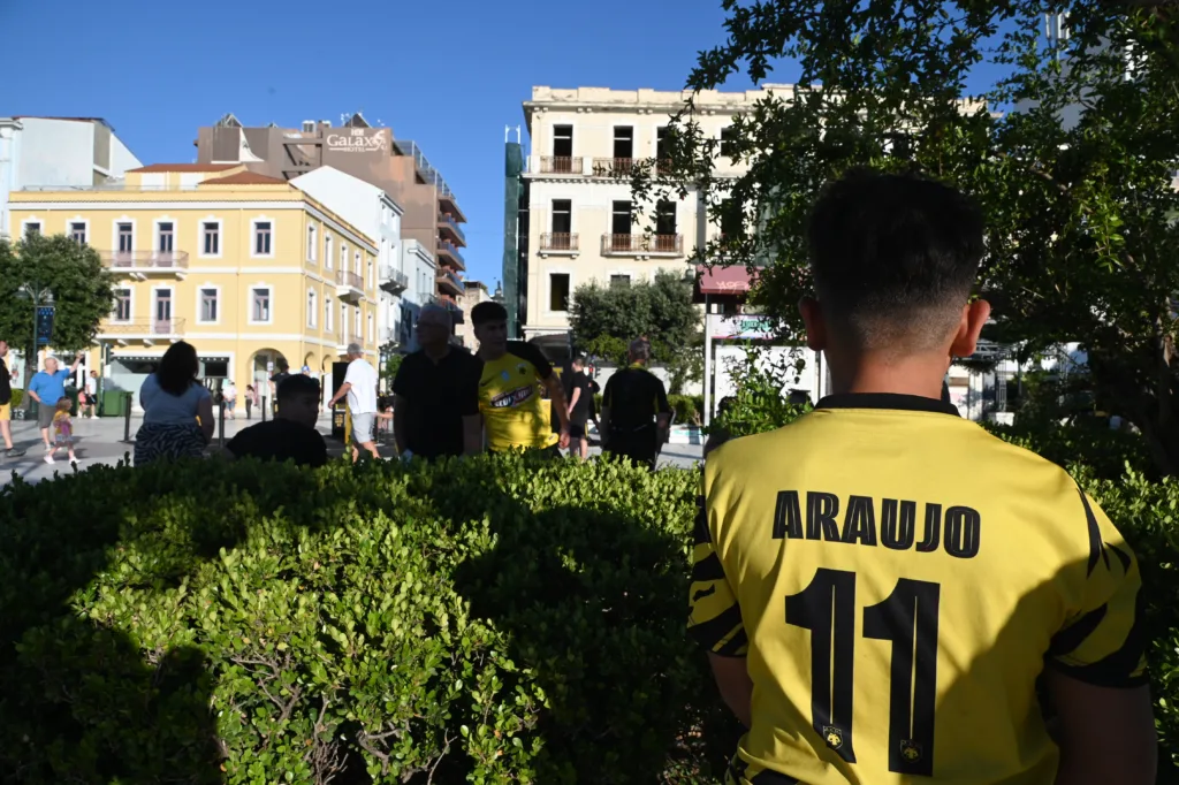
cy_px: 392
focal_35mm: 24
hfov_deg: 73.8
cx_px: 590
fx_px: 786
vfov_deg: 53.1
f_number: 13
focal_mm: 24
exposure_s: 1/500
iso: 500
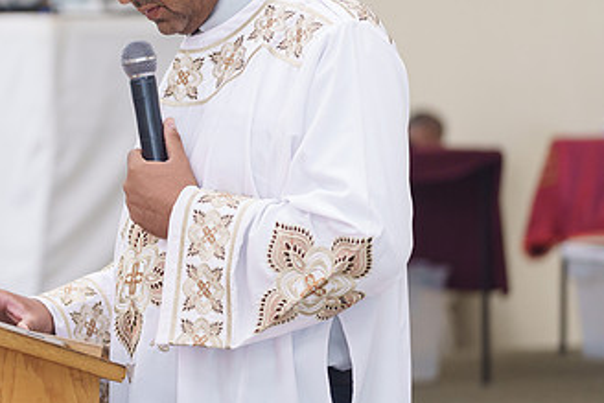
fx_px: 3290
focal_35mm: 196
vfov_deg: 7.0
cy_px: 121
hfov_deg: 10.4
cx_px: 90
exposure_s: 1/160
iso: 1250
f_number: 2.8
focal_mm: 111
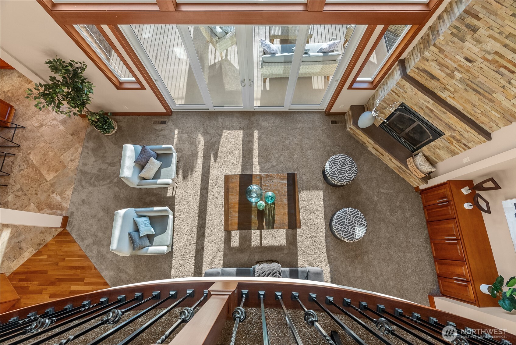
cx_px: 258
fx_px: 229
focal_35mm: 16
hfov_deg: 96.7
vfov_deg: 73.8
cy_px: 172
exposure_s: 1/50
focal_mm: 16
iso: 640
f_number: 7.1
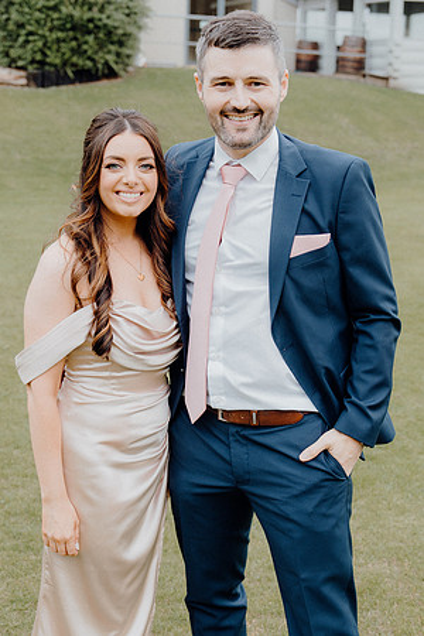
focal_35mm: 55
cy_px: 318
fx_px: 972
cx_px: 212
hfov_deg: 24.6
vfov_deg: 36.2
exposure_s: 1/160
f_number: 3.5
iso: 125
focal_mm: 37
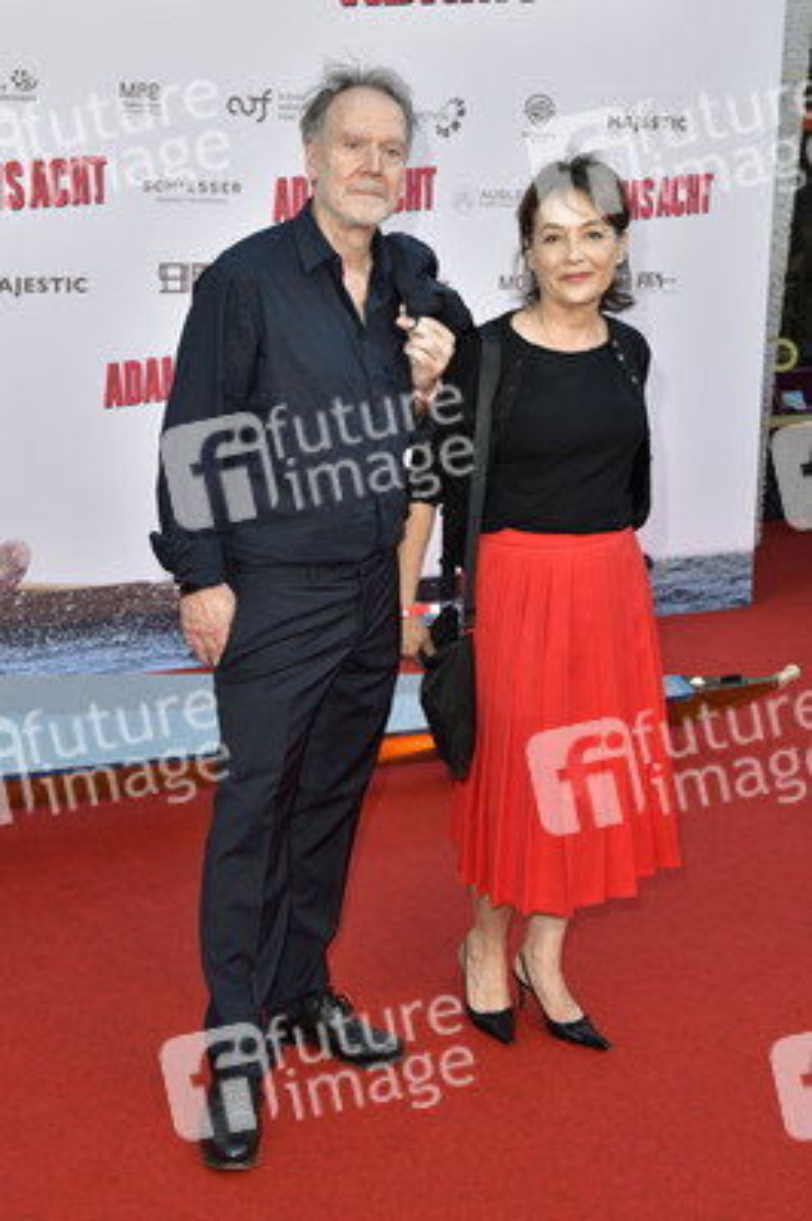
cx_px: 406
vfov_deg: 43.6
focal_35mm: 45
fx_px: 1525
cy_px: 610
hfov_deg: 29.8
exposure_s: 1/250
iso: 1250
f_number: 6.3
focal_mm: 45
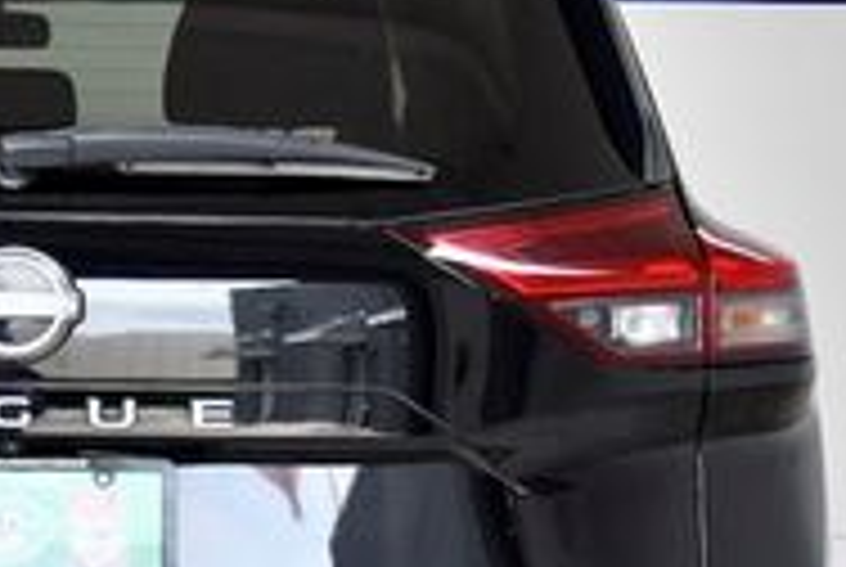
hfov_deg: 14.8
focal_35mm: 136
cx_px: 18
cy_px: 421
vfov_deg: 10.1
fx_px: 3201
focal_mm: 27
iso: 1250
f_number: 4
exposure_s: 1/800
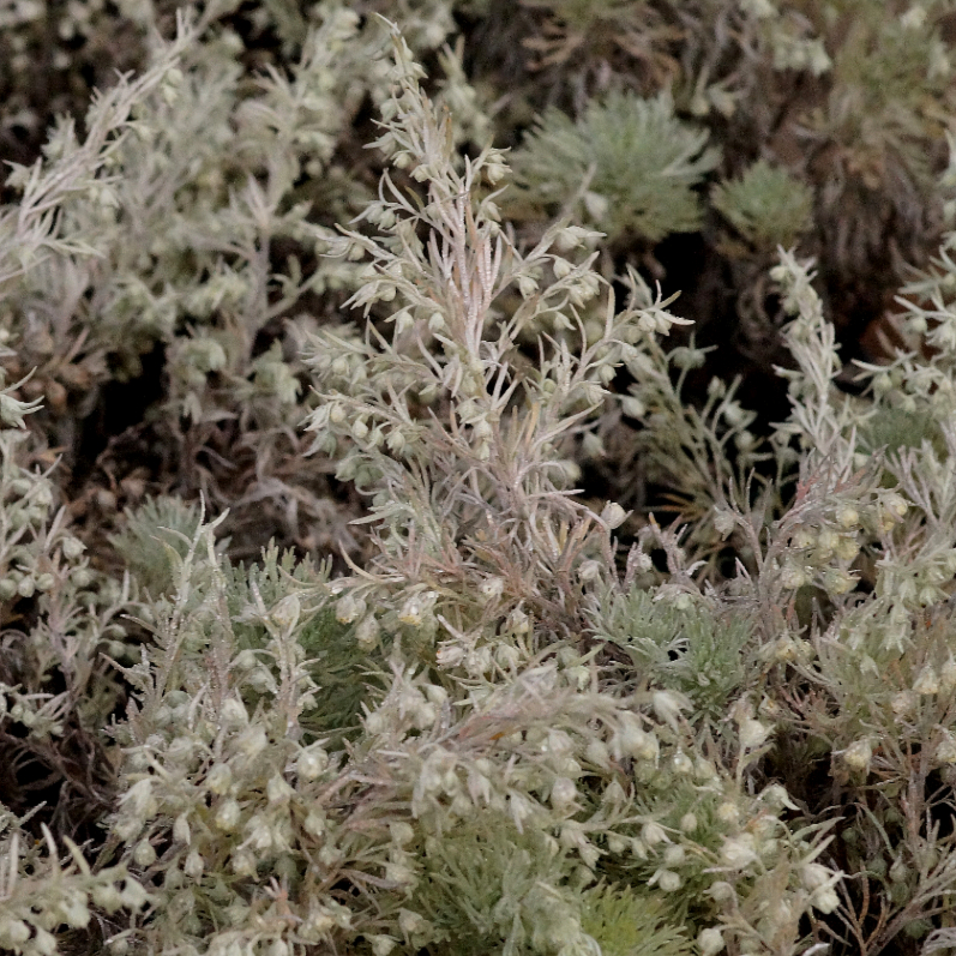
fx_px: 5999
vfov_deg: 9.1
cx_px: 347
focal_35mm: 192
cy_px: 477
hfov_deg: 9.1
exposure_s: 1/160
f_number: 8
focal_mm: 100
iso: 3200
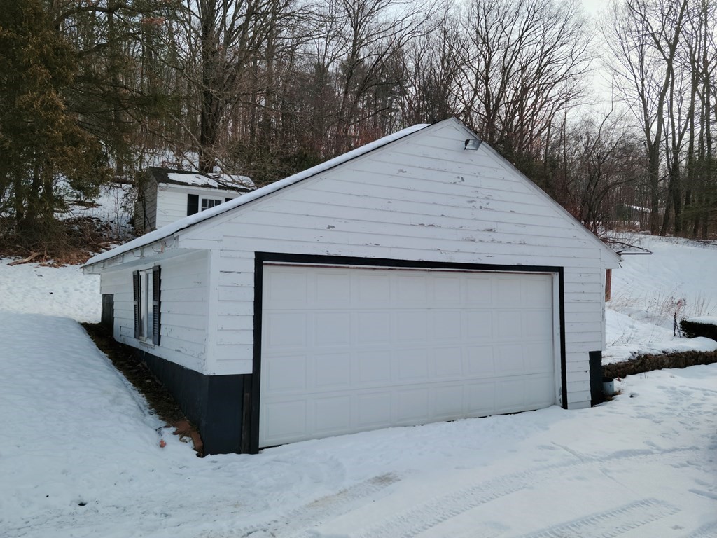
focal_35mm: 28
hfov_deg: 63.4
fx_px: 580
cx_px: 358
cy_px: 269
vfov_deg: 49.7
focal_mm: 5.9
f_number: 2
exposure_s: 1/1111
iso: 25
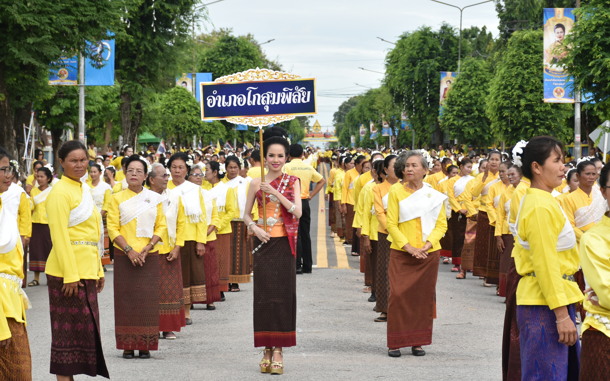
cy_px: 197
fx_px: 1679
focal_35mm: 101
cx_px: 305
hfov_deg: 20.6
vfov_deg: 13.0
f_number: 9
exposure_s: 1/320
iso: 200
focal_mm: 66
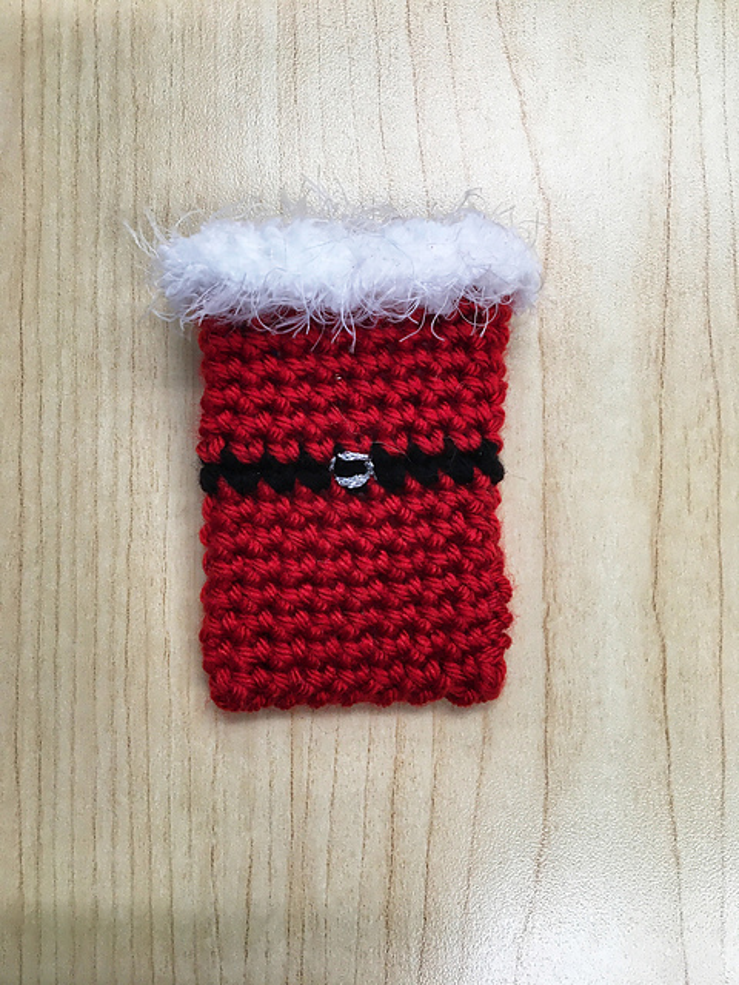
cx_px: 370
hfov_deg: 48.2
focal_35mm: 29
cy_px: 492
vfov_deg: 61.7
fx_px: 825
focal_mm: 4.15
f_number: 2.2
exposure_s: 1/40
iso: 25
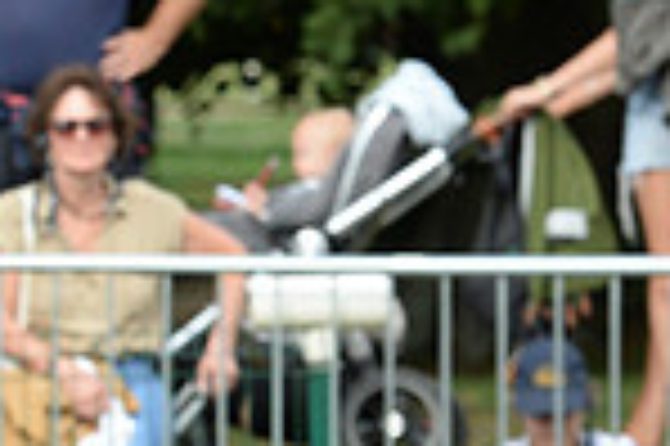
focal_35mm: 932
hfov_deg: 2.2
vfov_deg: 1.5
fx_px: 17326
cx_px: -612
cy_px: 63
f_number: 8
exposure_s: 1/1000
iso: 1250
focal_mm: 240
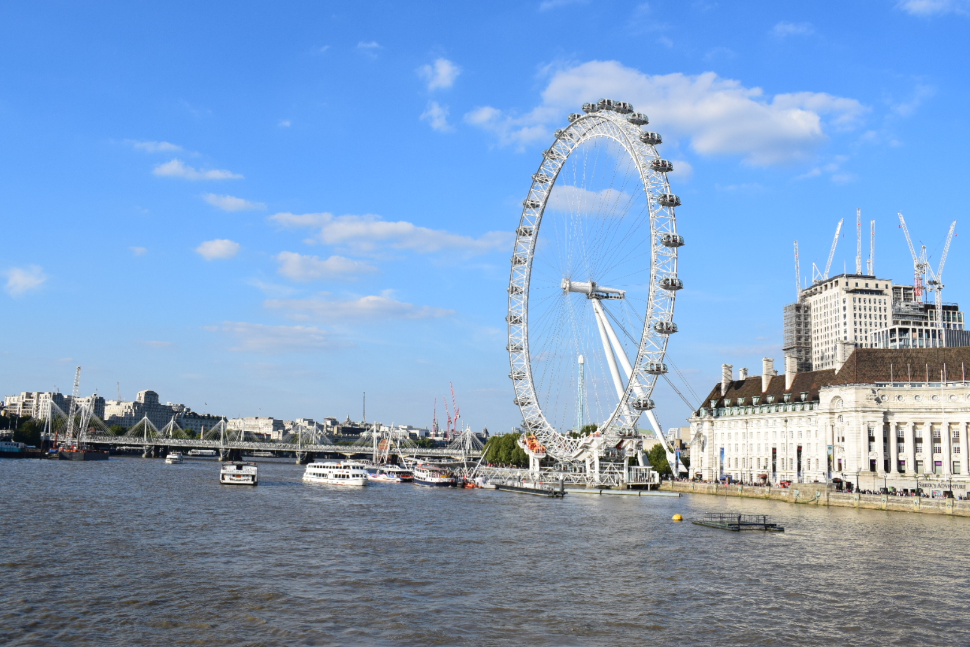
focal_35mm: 32
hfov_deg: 59.5
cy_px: 324
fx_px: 849
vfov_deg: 41.7
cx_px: 485
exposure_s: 1/500
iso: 280
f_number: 11
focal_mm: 21
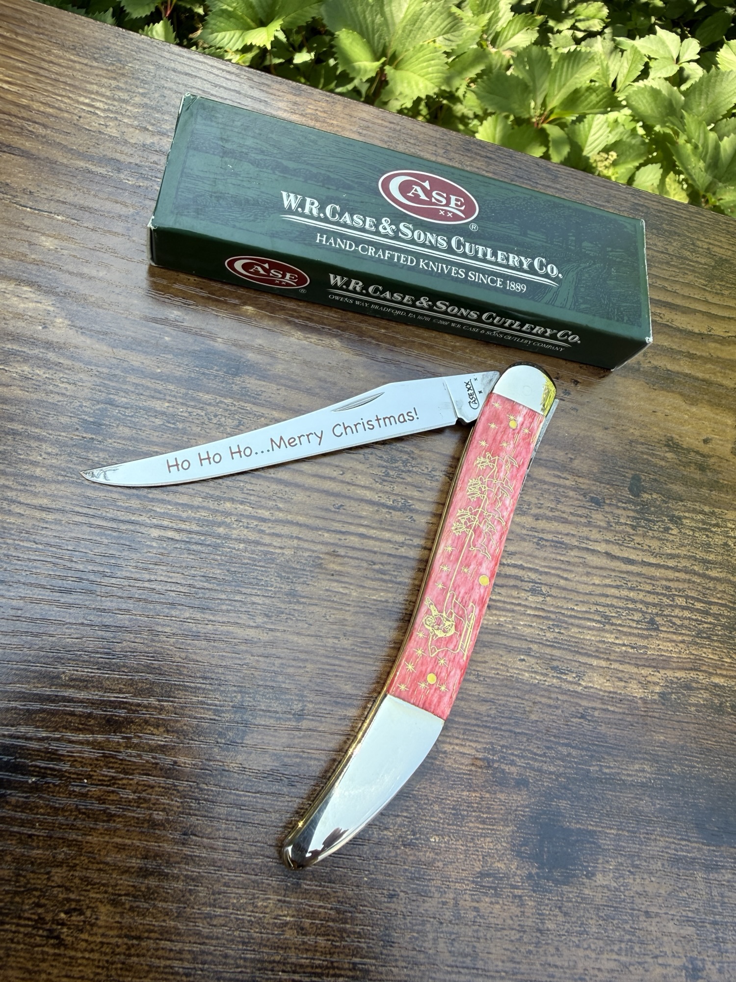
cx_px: 368
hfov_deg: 56.8
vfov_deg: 71.6
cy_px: 491
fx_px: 680
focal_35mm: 24
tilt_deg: -61.9
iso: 50
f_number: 2.2
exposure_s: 1/300
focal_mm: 2.22
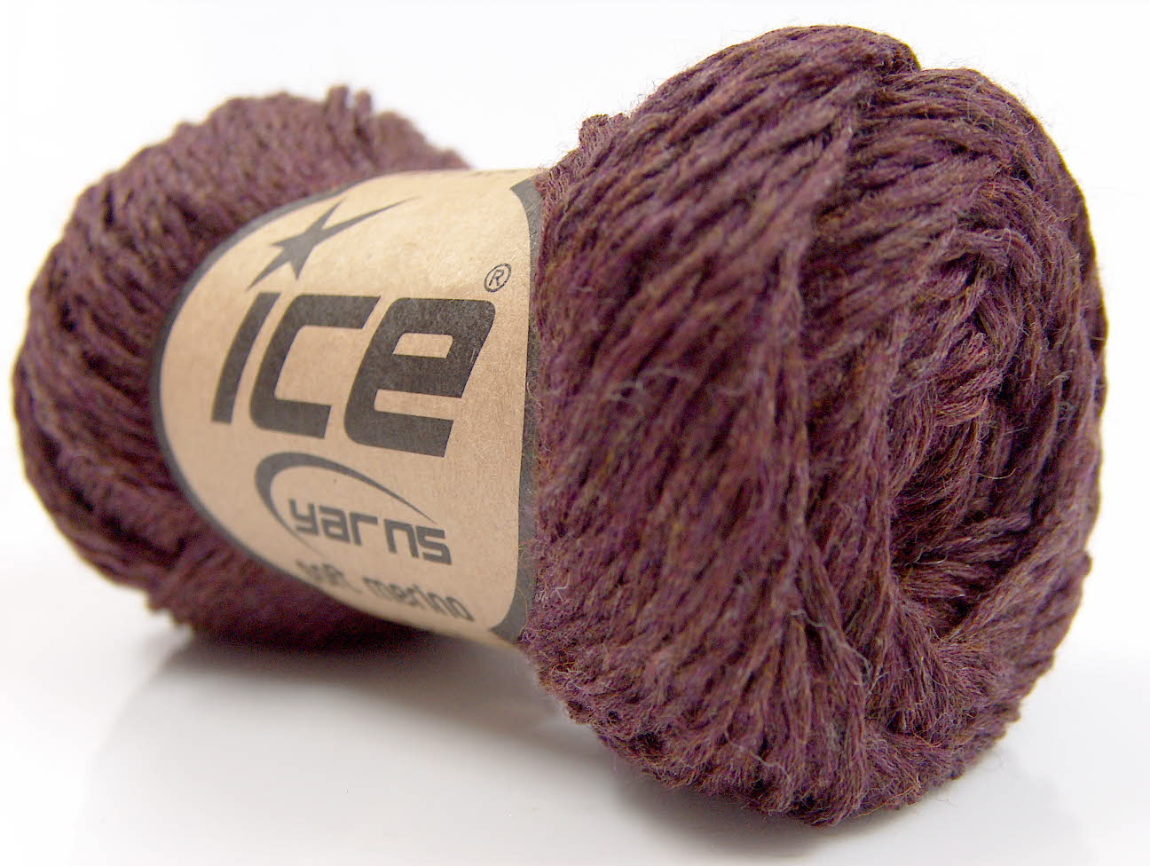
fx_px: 1464
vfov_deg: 33.0
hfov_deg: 42.9
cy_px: 433
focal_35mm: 44
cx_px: 575
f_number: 2.8
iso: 100
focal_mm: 8.96
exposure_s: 1/3.41
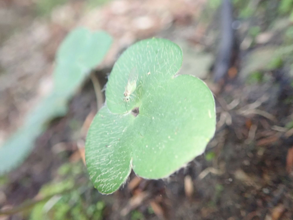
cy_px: 110
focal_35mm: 30
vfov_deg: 46.8
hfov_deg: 60.0
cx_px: 146
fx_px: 254
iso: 1250
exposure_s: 1/30
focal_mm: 5.5
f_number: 2.3
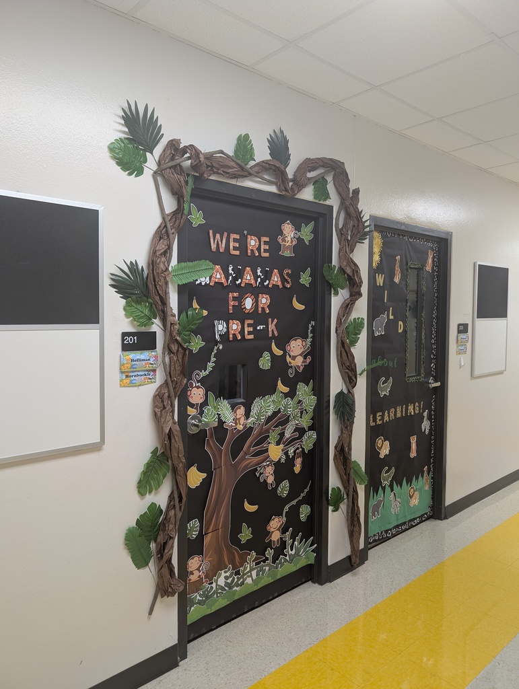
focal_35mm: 24
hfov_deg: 56.9
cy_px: 344
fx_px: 479
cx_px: 260
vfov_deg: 71.5
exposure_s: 1/24
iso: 51
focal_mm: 6.9
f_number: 1.68
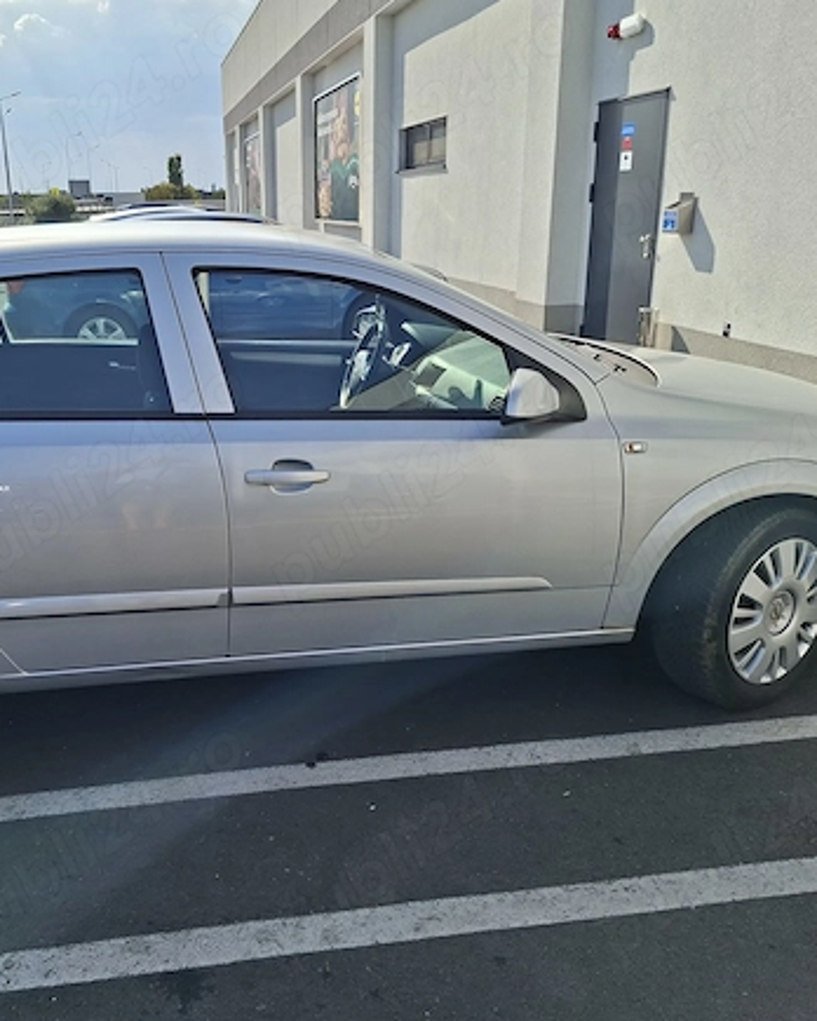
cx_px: 256
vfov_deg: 57.2
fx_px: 937
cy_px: 509
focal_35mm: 31
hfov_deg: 46.2
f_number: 1.8
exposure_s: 1/2667
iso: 50
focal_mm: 5.54
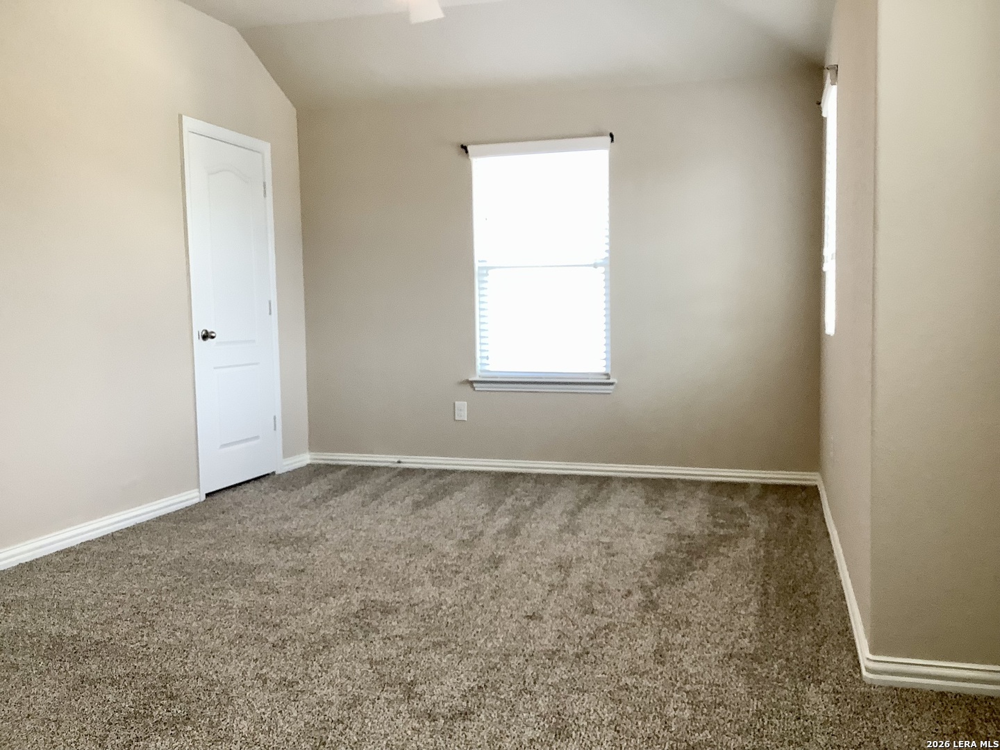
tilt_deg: -4.0
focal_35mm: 31
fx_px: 896
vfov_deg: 45.4
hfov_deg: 58.4
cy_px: 375
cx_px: 500
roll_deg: +0.9
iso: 80
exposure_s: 1/60
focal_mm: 3.3
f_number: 2.4
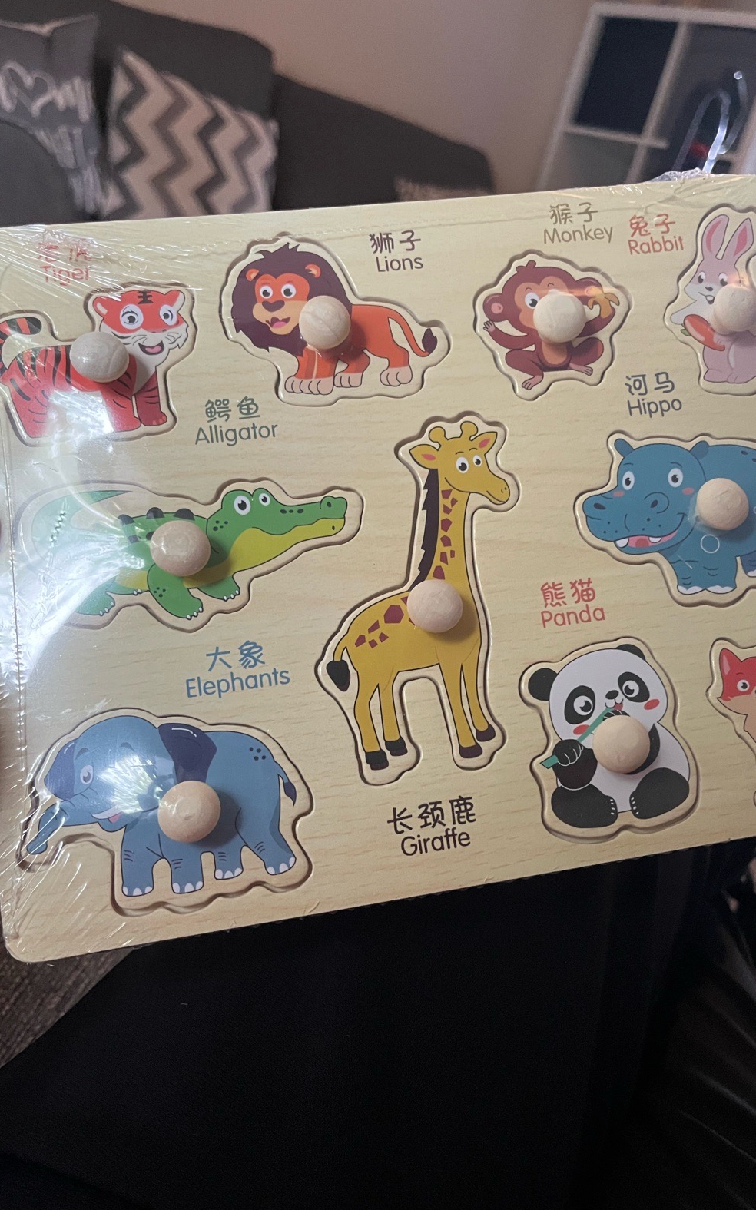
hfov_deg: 44.5
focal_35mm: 28
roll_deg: -17.0
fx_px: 923
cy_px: 608
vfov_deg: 66.5
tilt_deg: -21.6
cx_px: 409
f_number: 1.6
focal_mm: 5.1
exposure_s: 1/47
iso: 500
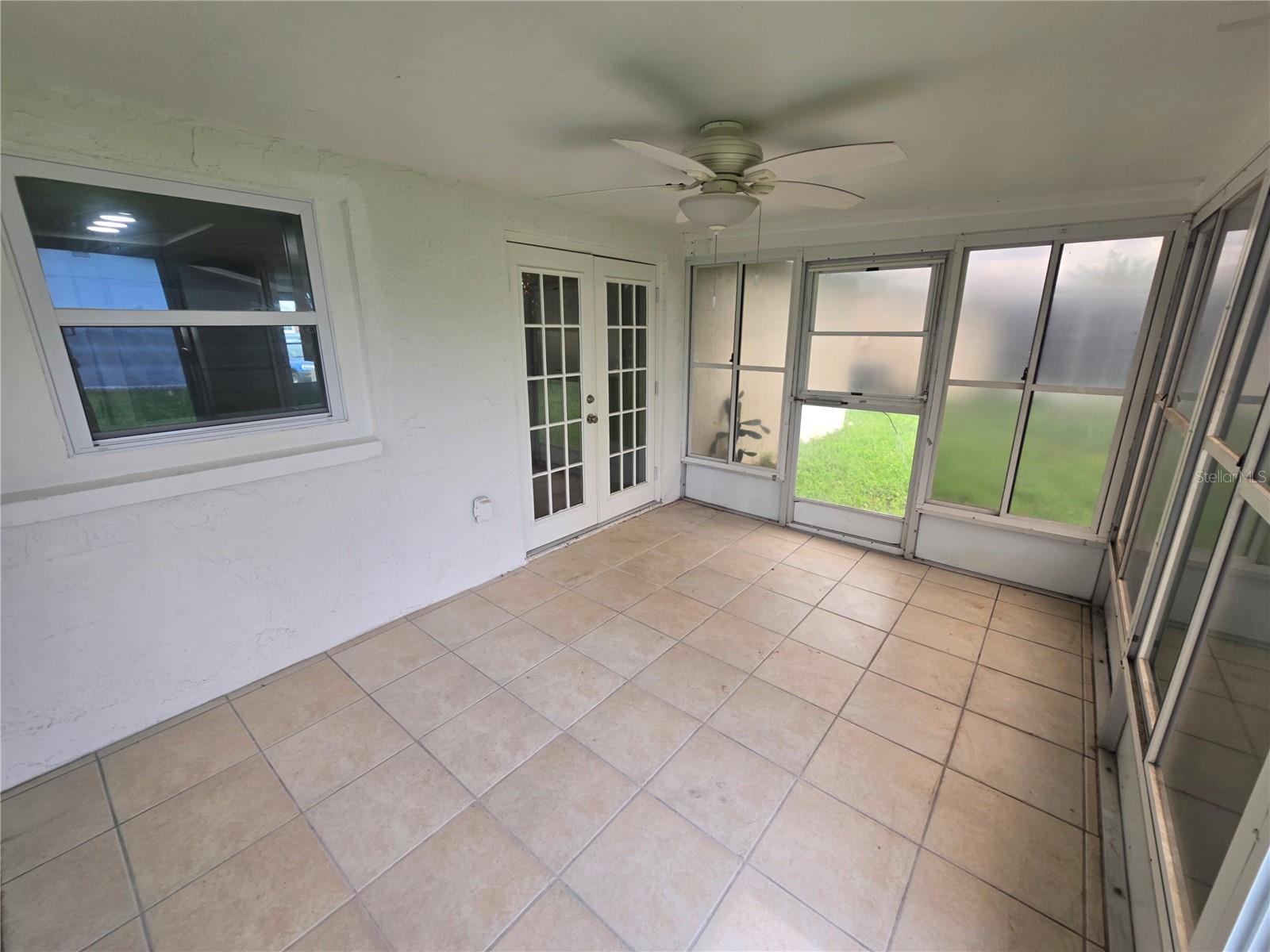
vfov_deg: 89.9
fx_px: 477
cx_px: 635
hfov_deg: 106.2
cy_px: 476
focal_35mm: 13
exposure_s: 1/120
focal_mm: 2.2
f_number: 2.2
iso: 50
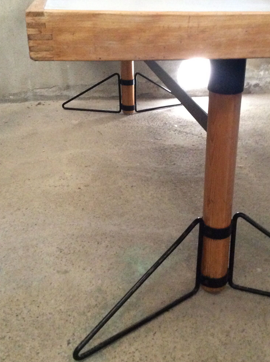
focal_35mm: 42
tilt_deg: -25.1
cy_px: 169
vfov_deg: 44.8
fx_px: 438
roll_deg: +1.4
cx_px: 167
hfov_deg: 34.1
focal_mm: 3.3
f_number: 2.4
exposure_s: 1/17
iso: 400
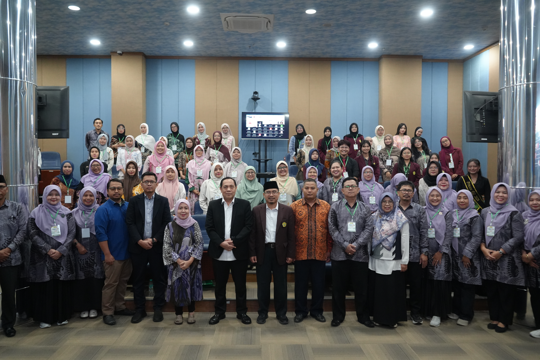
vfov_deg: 46.4
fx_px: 420
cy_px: 180
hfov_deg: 65.5
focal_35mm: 28
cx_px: 270
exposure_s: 1/160
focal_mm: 28
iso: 5000
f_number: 4
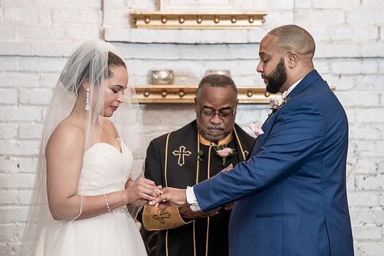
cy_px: 128
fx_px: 2505
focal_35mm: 235
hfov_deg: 8.8
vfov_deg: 5.9
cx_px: 186
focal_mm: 200
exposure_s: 1/100
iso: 2000
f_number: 4
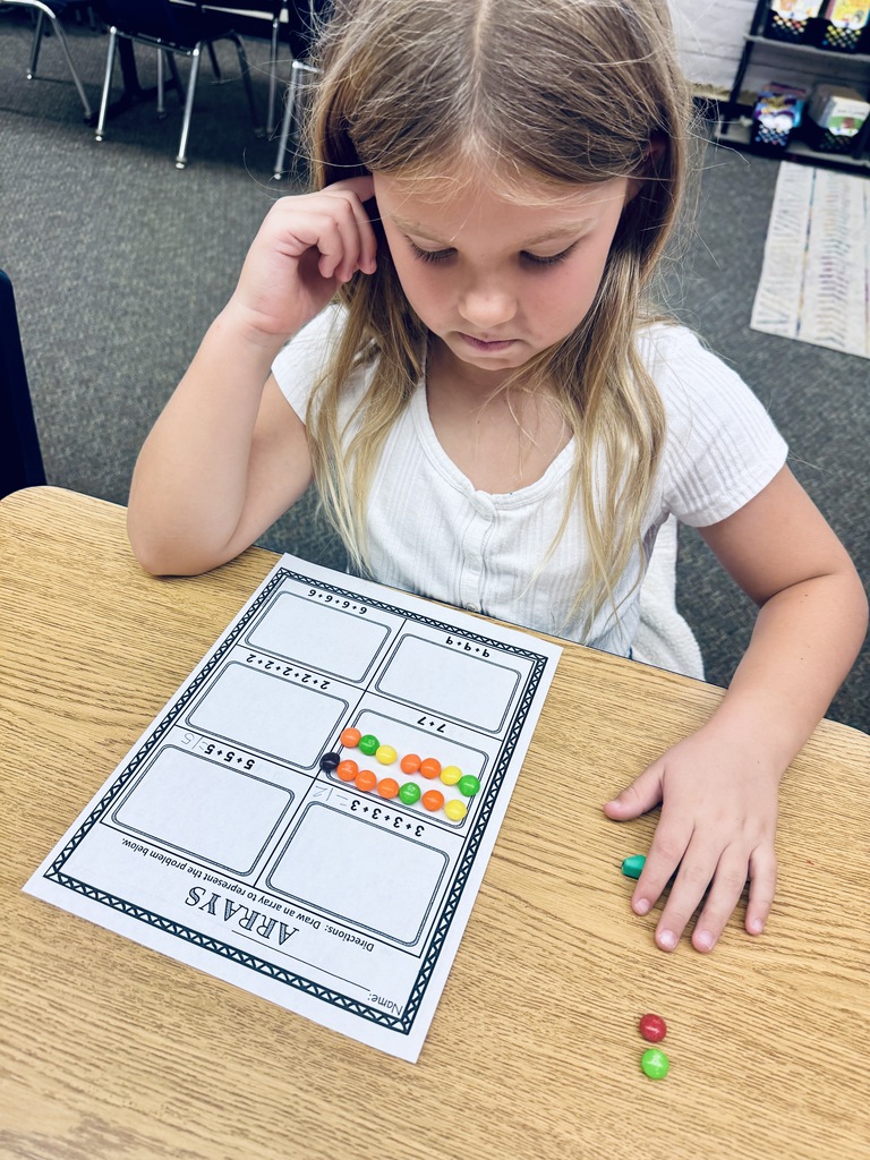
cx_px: 435
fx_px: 804
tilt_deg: -47.1
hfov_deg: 56.8
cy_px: 580
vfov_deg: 71.6
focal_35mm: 24
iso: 160
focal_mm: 6.76
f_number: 1.78
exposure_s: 1/120
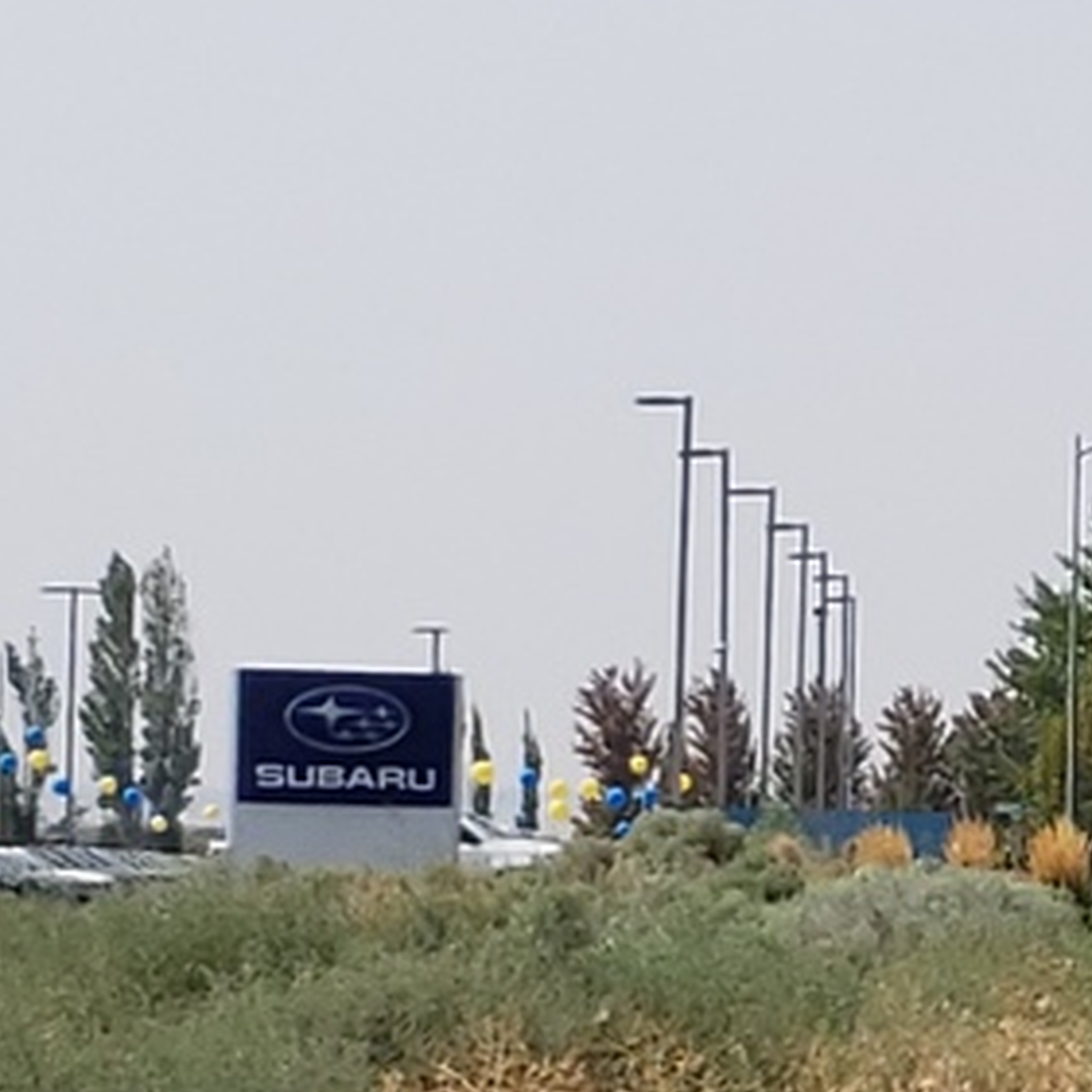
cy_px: 851
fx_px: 3498
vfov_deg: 17.6
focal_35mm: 98
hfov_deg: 16.7
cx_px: 1418
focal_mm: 4.3
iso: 50
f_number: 1.5
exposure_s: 1/4177
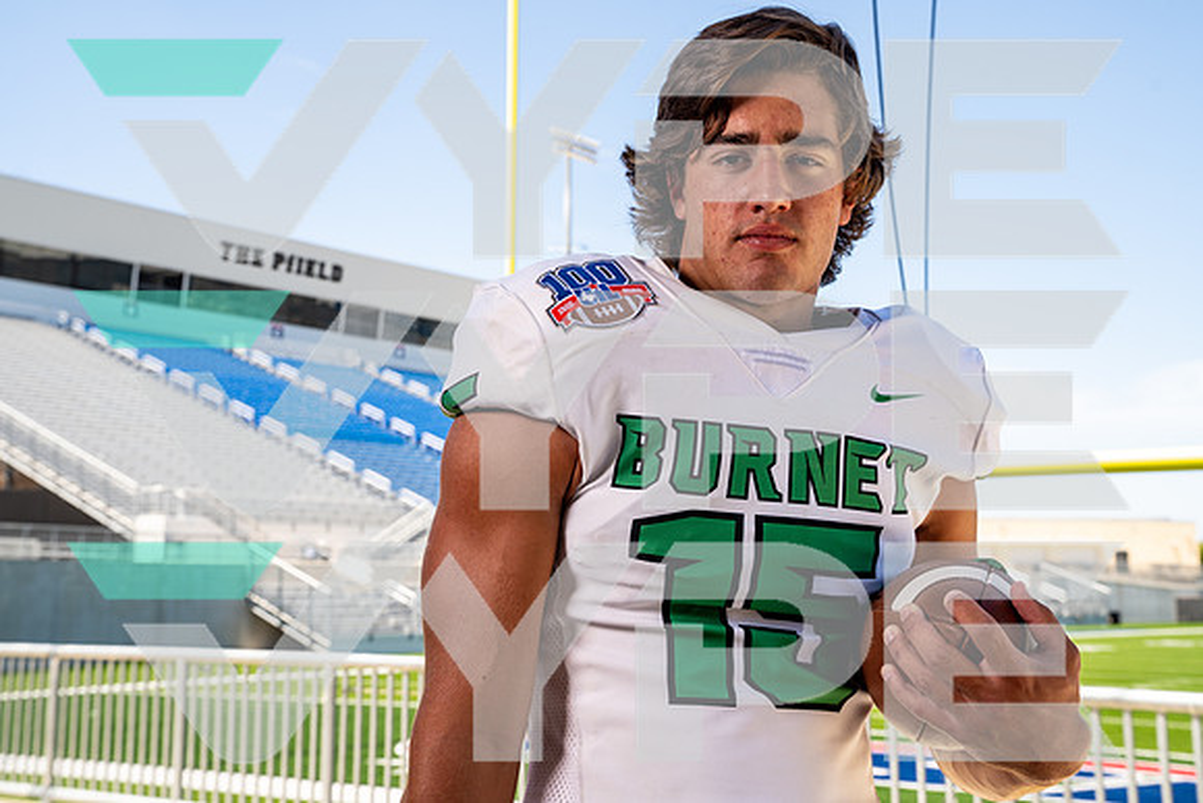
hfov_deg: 41.9
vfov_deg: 28.7
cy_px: 402
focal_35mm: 47
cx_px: 602
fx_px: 1571
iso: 100
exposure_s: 1/125
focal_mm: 47
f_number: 8
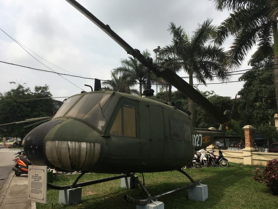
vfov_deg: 48.2
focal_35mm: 29
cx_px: 139
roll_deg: -0.7
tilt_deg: +8.3
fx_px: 233
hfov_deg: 61.7
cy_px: 104
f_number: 2.2
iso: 25
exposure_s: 1/2198
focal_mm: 4.15
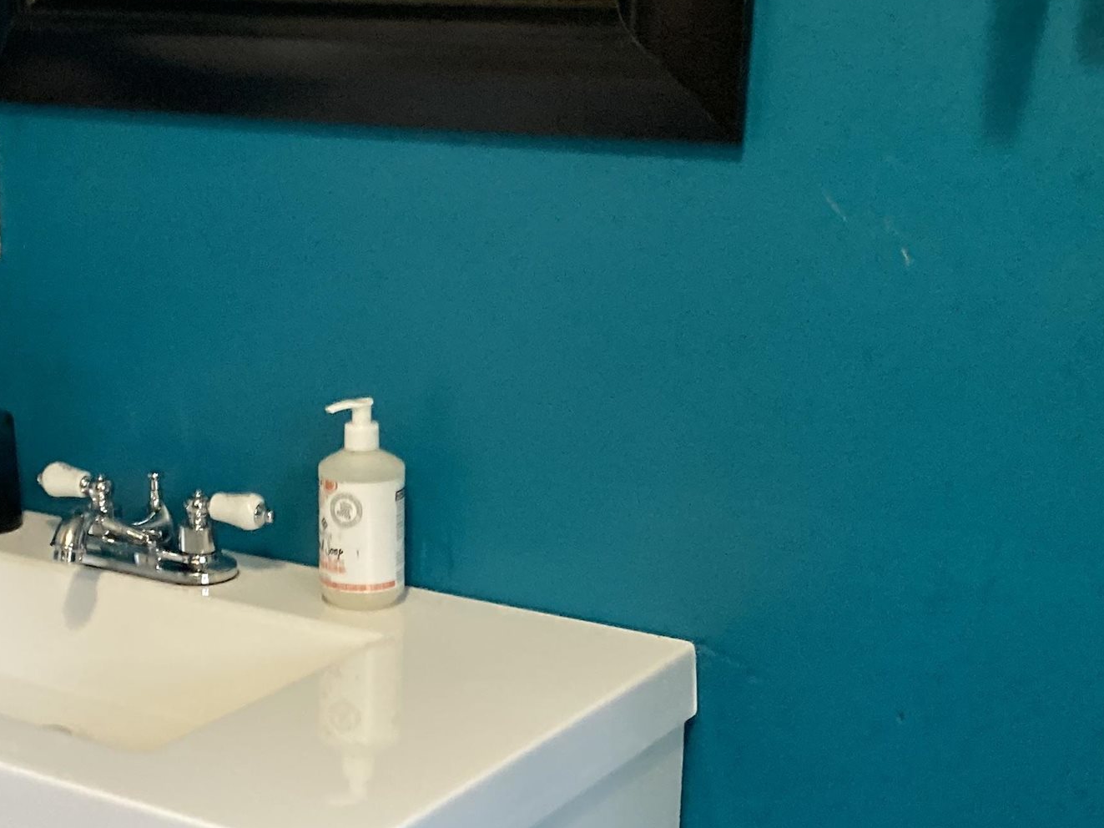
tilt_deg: -20.6
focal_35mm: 65
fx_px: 2073
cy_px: 629
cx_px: 261
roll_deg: +0.5
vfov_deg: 22.4
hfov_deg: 29.3
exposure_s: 1/40
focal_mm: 3.99
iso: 250
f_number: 1.8
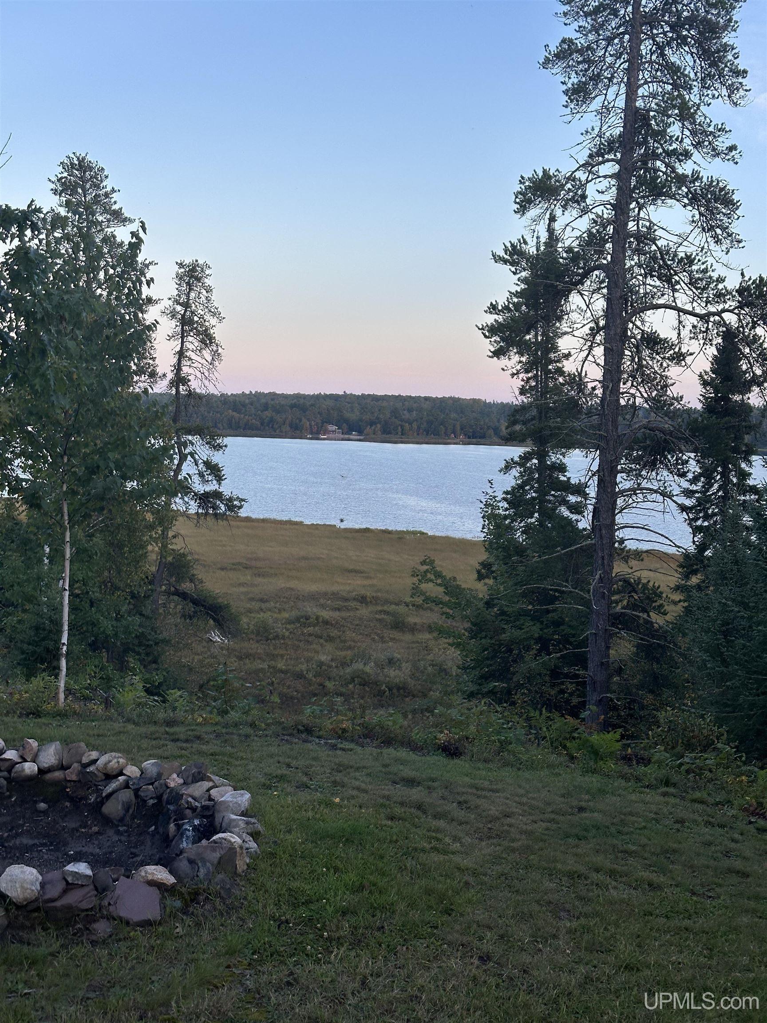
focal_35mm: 48
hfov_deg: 30.3
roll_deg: -3.1
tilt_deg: -4.0
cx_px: 384
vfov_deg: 39.7
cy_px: 512
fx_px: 1418
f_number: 1.78
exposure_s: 1/564
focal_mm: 6.86
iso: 64
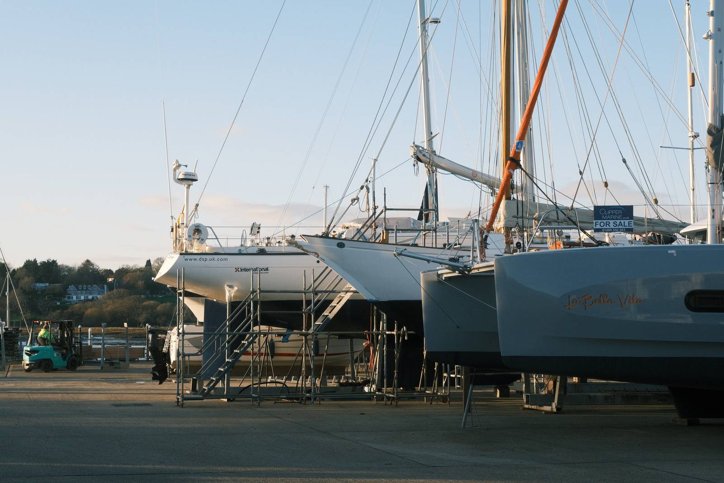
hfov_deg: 35.6
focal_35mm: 56
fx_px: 1126
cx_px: 362
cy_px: 242
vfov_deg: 24.2
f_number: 10
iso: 640
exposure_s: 1/300
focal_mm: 37.6
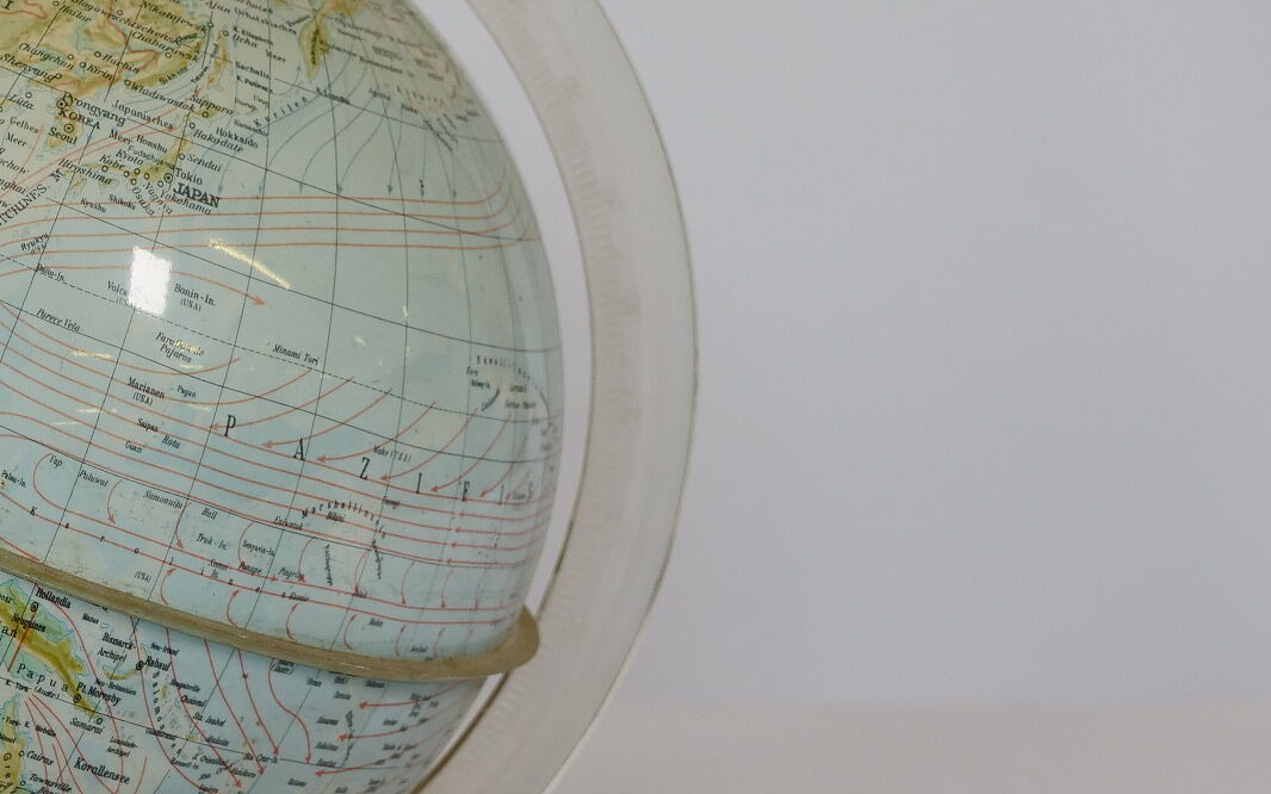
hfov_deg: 17.1
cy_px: 519
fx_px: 4156
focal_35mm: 120
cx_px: 76
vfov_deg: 10.9
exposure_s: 1/100
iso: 200
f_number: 3.5
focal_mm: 23
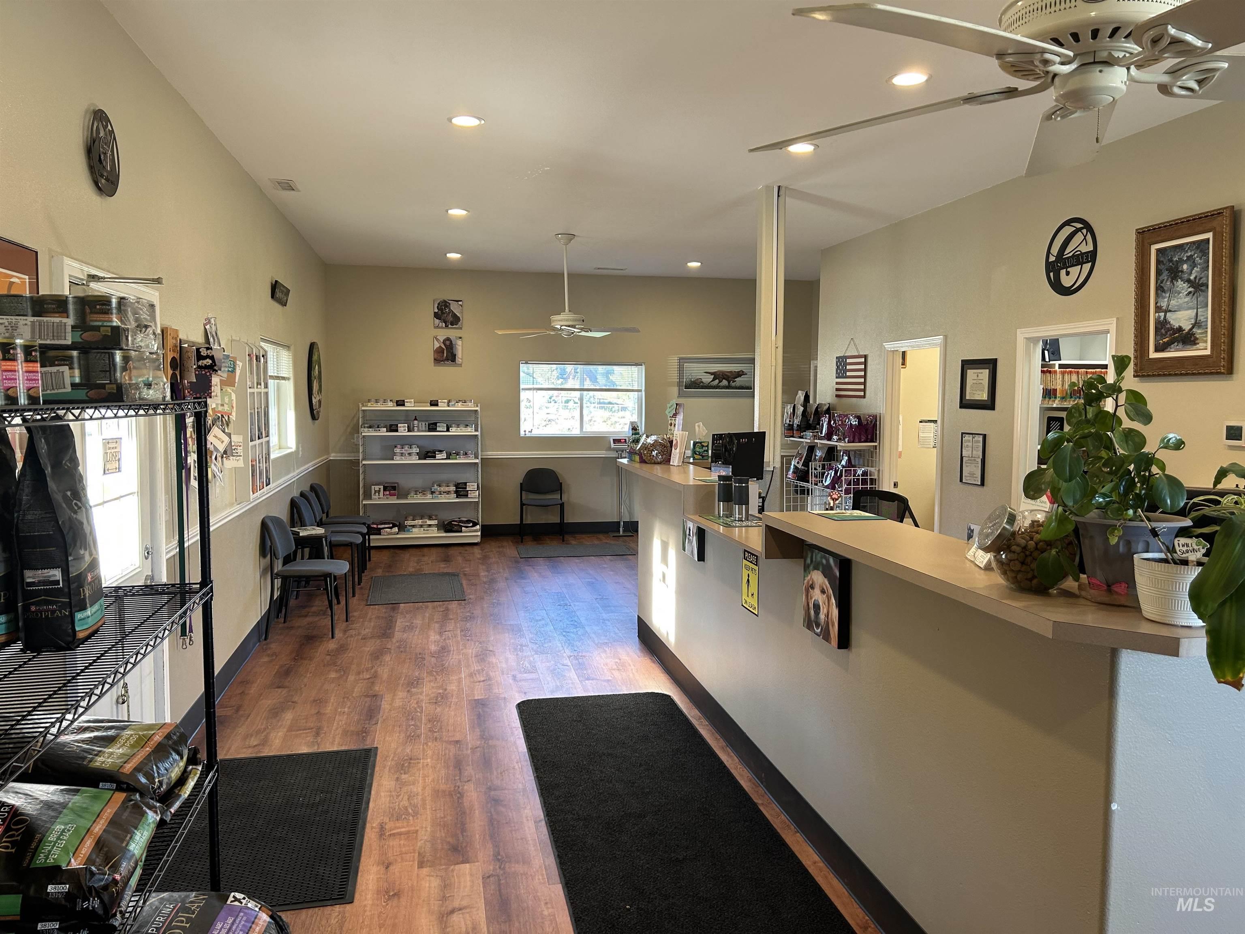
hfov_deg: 67.3
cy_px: 467
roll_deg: +0.3
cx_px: 622
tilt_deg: -3.4
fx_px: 935
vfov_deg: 53.1
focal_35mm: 26
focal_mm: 5.7
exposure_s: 1/60
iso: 80
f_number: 1.5
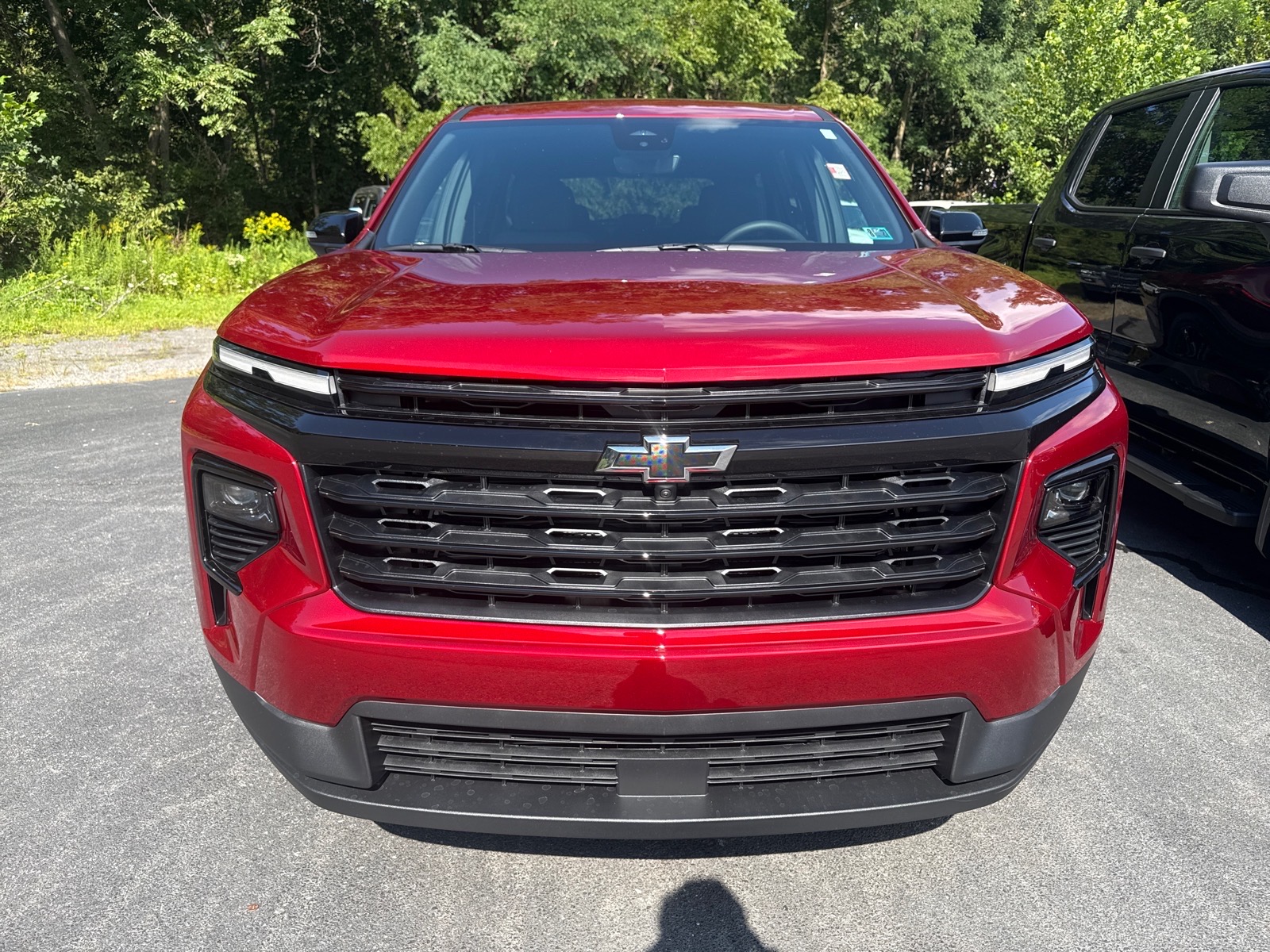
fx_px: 881
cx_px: 635
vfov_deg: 56.8
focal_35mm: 24
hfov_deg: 71.6
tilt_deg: -16.5
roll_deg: +0.0
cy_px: 476
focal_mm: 6.76
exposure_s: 1/1018
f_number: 1.78
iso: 80
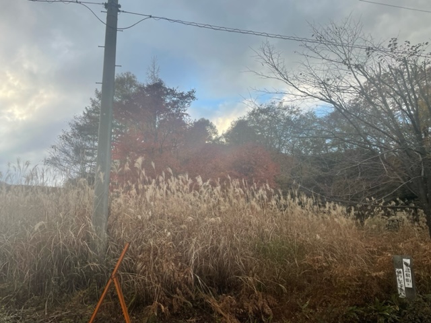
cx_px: 216
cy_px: 162
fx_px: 324
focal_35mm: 26
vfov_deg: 53.1
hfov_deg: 67.3
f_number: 1.6
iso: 32
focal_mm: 4.2
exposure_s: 1/427
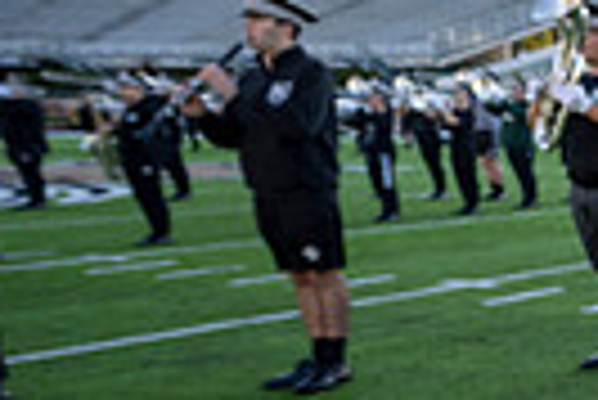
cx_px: 1200
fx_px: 1014
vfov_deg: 22.2
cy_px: 272
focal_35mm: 61
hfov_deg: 19.1
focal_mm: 14
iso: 500
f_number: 4
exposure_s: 1/500
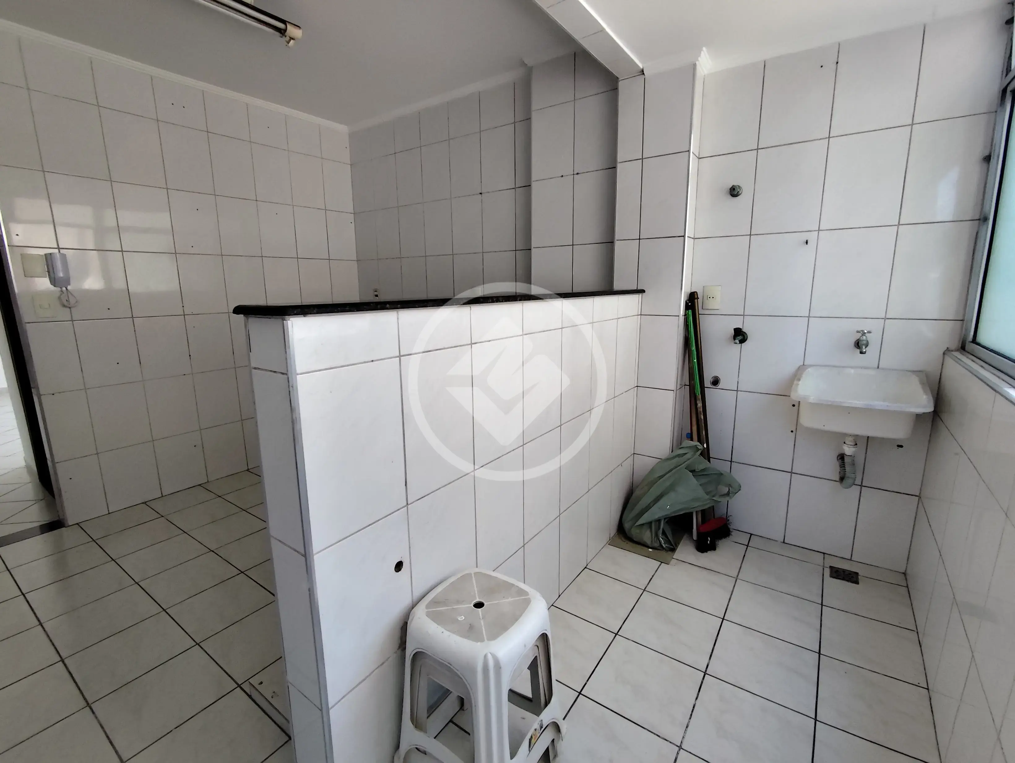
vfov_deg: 78.2
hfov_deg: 94.5
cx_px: 508
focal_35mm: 16
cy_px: 382
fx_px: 469
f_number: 2.2
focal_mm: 1.65
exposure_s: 1/155
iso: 50
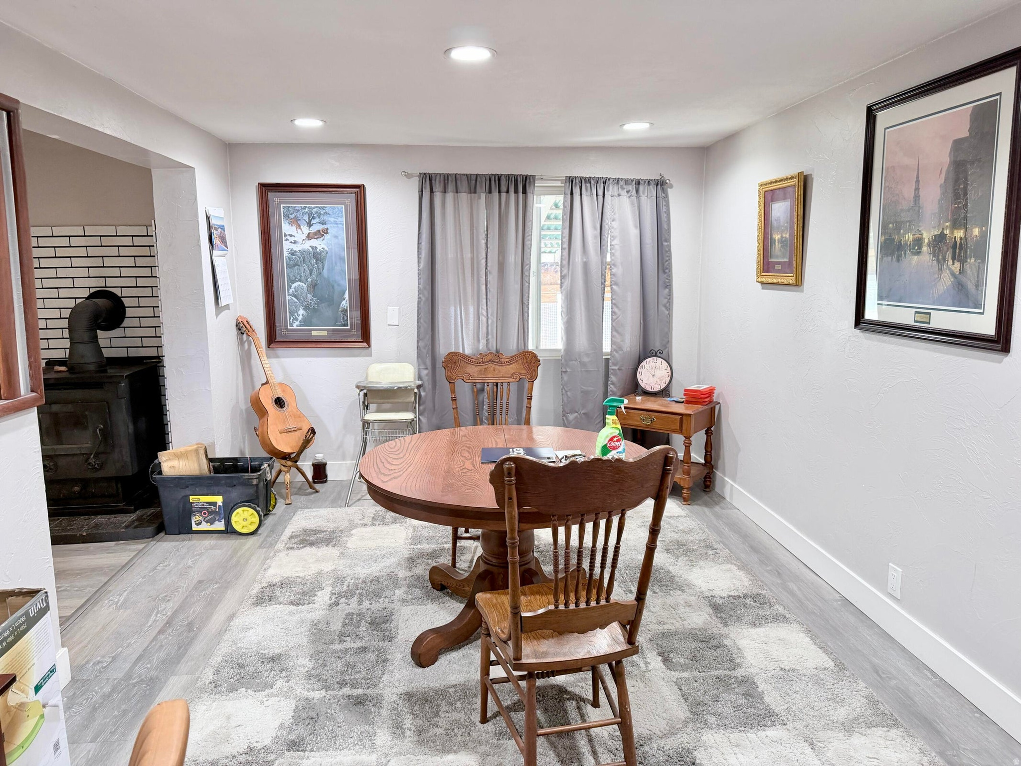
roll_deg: +1.0
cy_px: 383
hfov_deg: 71.6
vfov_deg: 56.8
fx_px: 708
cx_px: 510
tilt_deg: -10.0
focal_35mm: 24
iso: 250
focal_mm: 6.76
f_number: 1.78
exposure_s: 1/60
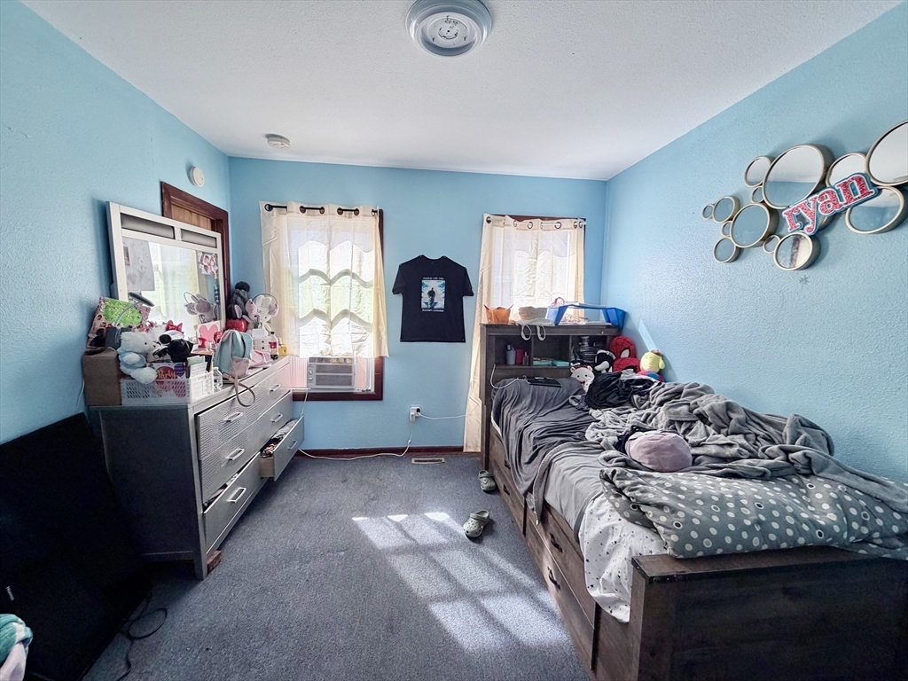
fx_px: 367
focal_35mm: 14
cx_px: 454
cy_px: 340
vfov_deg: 85.7
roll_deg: -1.5
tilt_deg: -4.8
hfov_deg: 102.1
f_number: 2.2
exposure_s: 1/121
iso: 125
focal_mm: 2.22
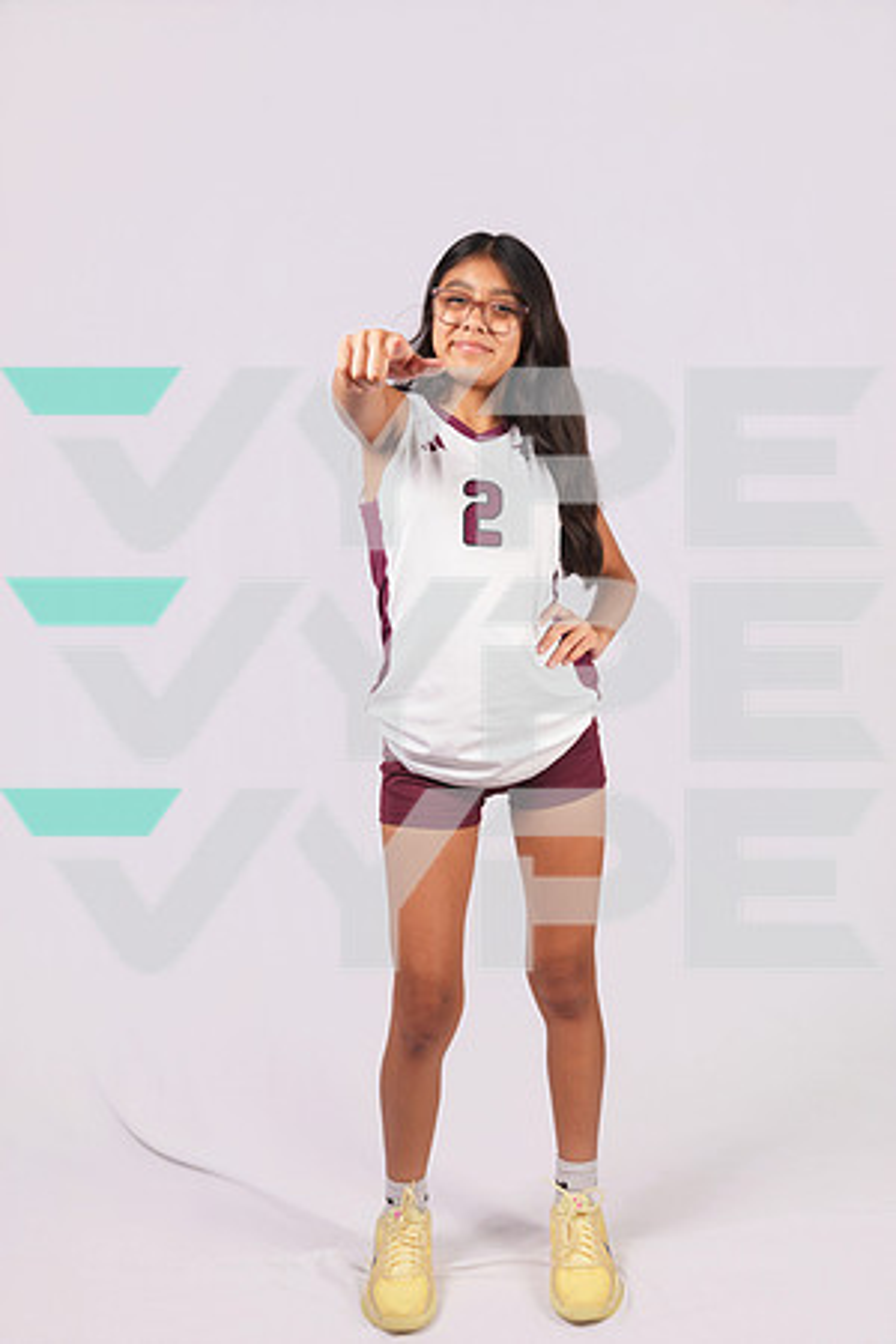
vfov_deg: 53.1
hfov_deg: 36.9
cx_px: 448
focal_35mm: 36
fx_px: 1344
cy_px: 672
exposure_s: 1/125
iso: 160
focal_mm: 36
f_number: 5.6
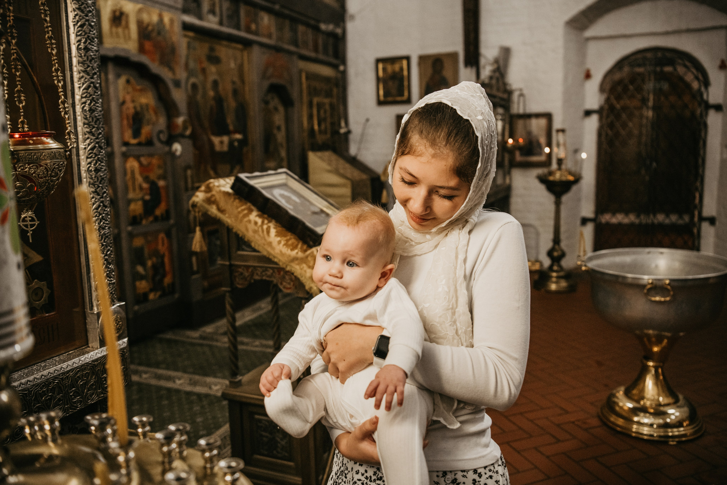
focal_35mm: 32
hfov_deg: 58.9
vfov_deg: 41.3
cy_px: 242
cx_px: 364
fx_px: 644
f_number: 3.2
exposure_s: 1/250
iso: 1250
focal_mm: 31
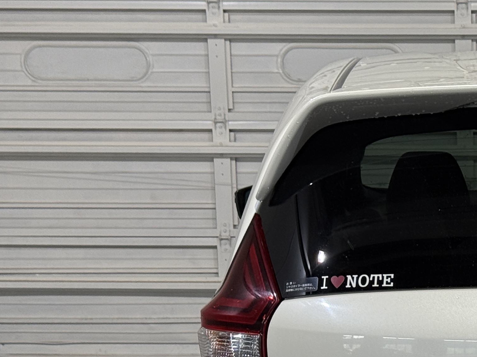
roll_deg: +0.1
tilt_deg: -11.1
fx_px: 1750
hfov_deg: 15.0
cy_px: 401
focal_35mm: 127
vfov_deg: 11.5
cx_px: 563
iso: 80
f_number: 1.78
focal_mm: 6.76
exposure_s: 1/120
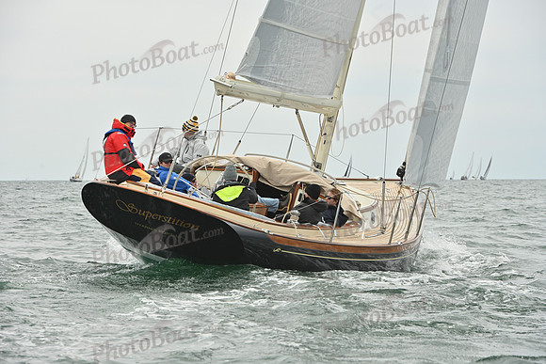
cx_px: 273
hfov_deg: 11.7
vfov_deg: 7.9
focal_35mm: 175
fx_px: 2655
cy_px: 182
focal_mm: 175
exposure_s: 1/1000
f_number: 11
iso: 320
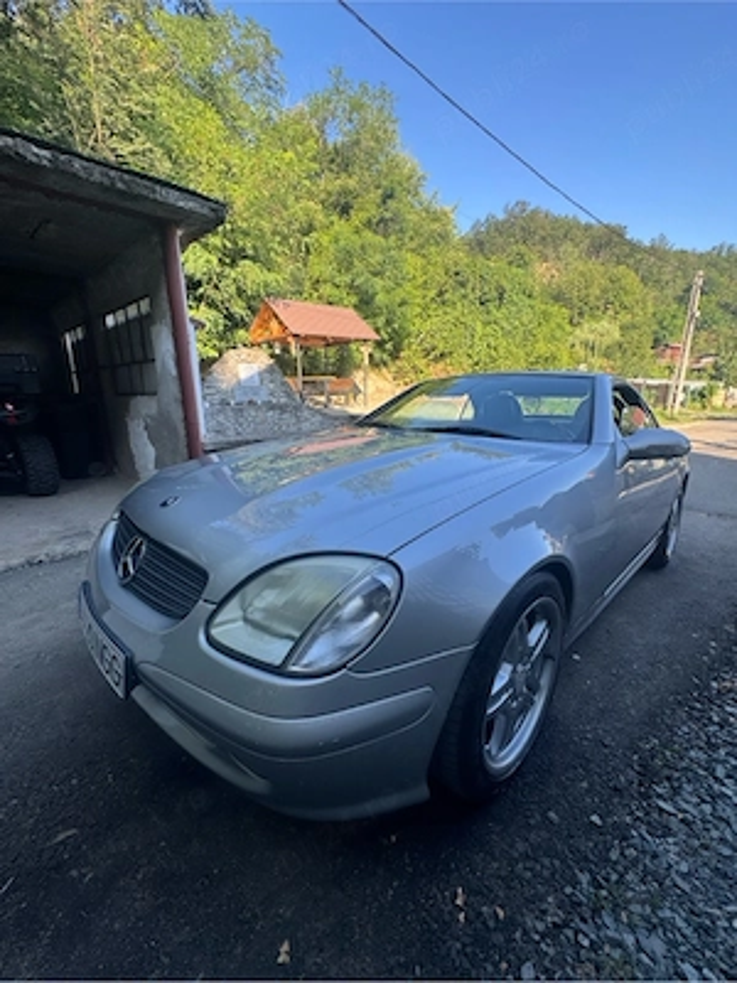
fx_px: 397
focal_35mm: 14
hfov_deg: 85.7
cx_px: 368
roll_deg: +2.5
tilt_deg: -14.9
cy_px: 492
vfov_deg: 102.1
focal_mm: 2.22
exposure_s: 1/301
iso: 40
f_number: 2.2
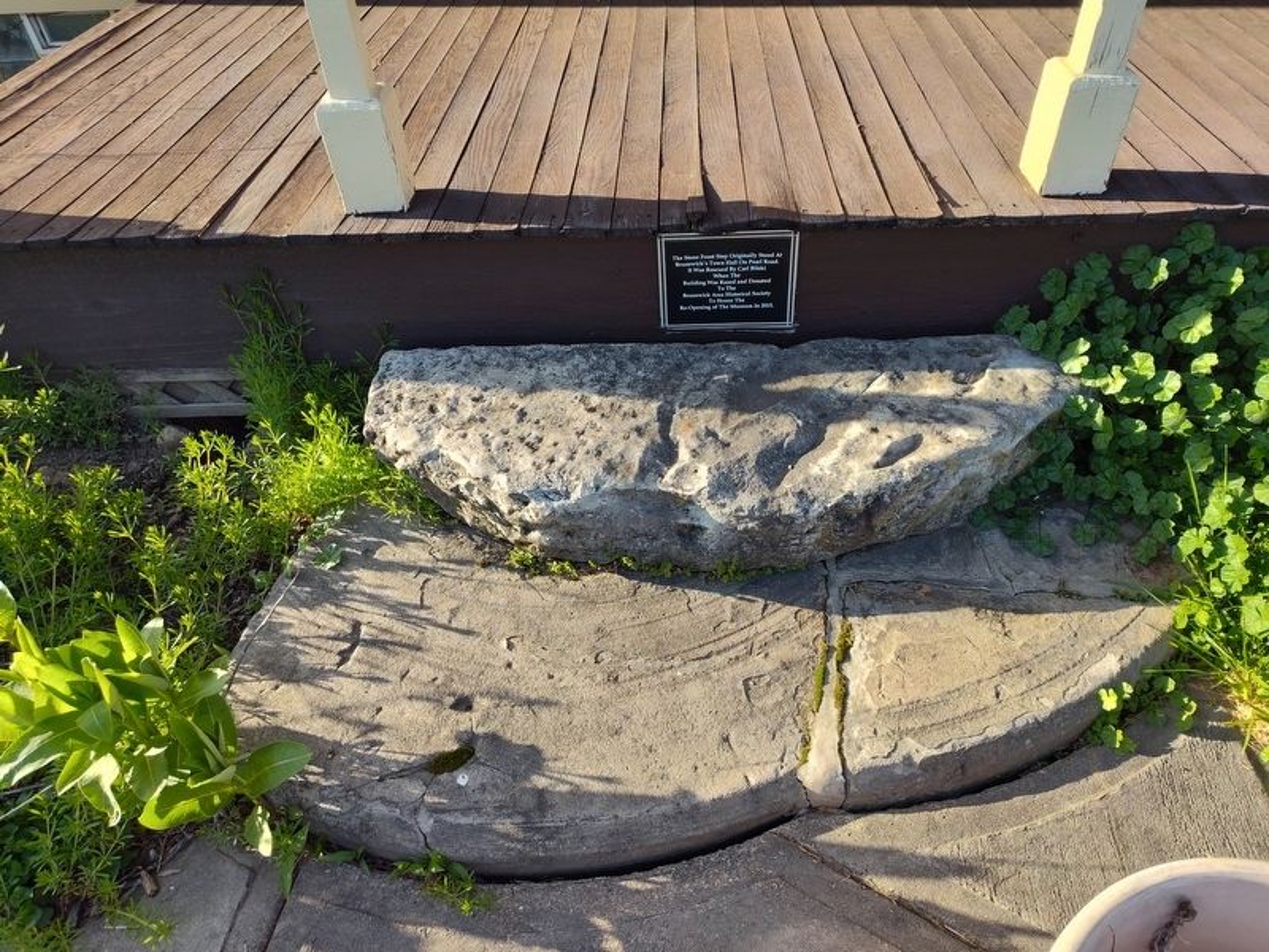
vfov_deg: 58.9
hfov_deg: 73.9
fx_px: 843
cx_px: 634
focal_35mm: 23
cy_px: 476
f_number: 1.8
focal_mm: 5.56
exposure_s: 1/505
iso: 100
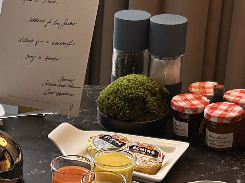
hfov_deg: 15.6
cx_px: 37
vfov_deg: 11.5
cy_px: 252
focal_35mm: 125
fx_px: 885
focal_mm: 5.7
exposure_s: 1/120
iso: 40
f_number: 1.5
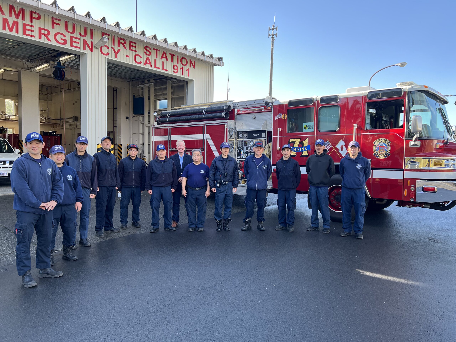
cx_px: 228
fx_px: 343
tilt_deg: -2.9
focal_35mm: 26
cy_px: 171
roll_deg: -0.9
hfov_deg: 67.3
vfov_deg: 53.1
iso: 50
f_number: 1.5
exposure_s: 1/466
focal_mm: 5.7
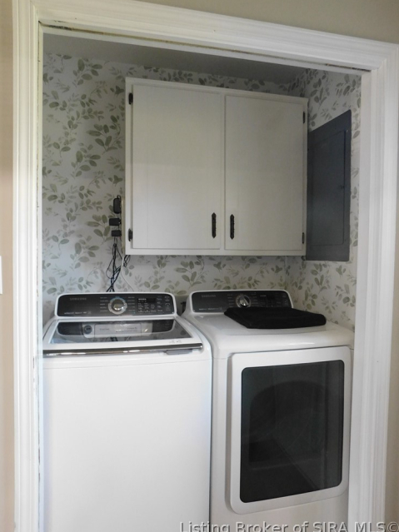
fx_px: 369
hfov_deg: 56.8
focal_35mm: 24
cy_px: 263
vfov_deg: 71.6
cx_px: 197
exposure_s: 1/25
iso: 400
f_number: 3
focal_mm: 4
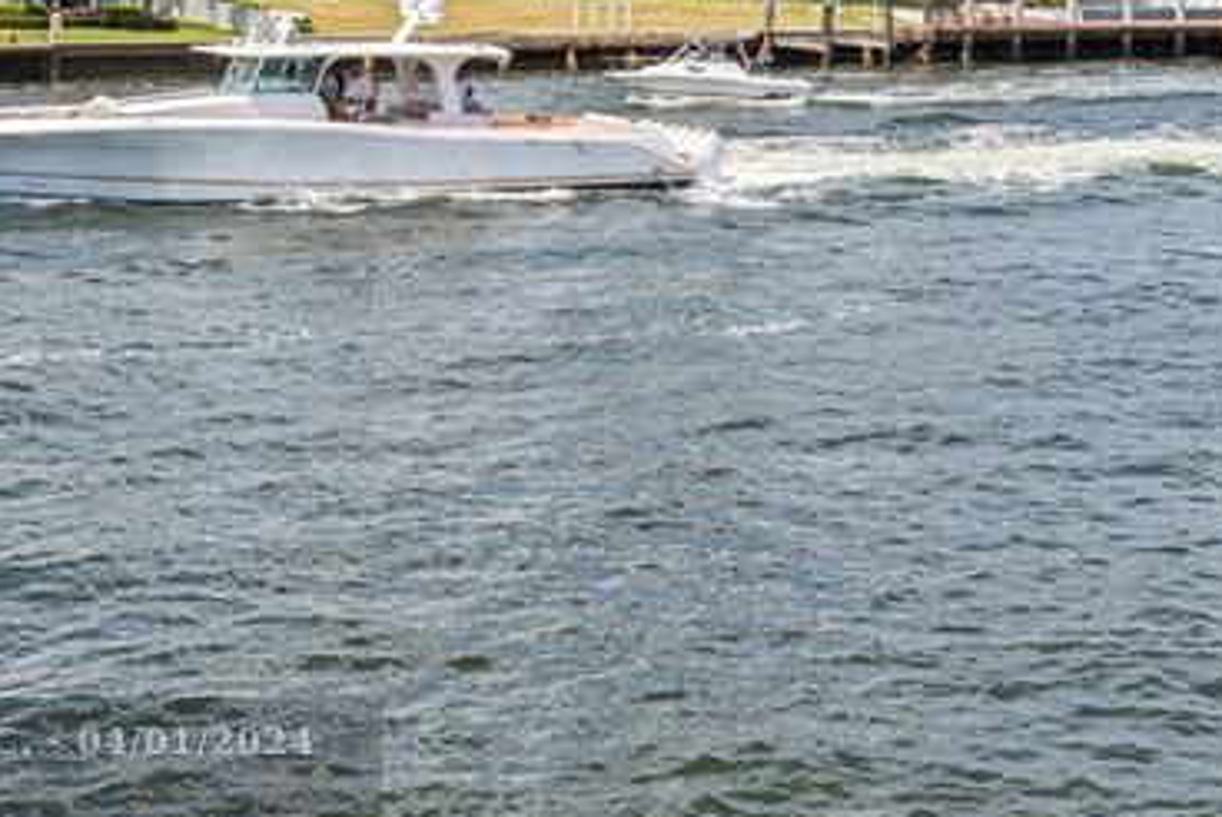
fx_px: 2582
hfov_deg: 26.6
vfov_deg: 17.4
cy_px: -55
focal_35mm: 76
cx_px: 631
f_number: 8
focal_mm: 35
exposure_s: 1/1000
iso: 250
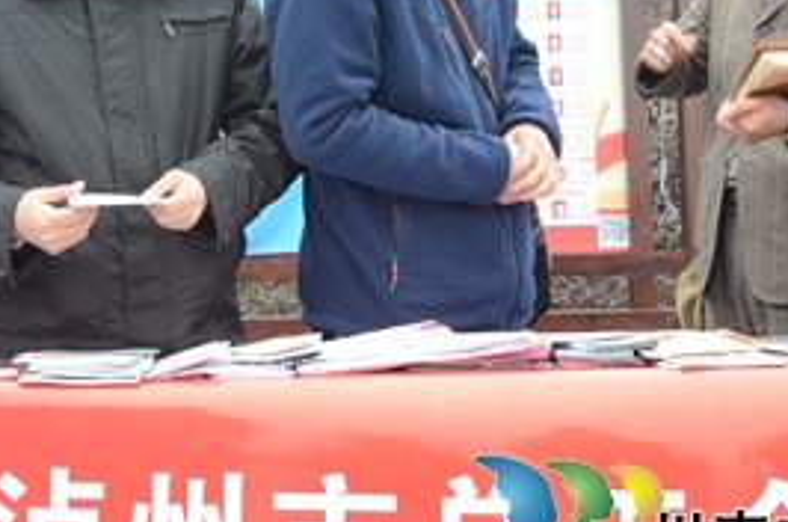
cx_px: 213
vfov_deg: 17.1
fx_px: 1725
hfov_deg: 25.5
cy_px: 126
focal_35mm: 79
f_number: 9.5
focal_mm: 28
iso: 640
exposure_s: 1/90
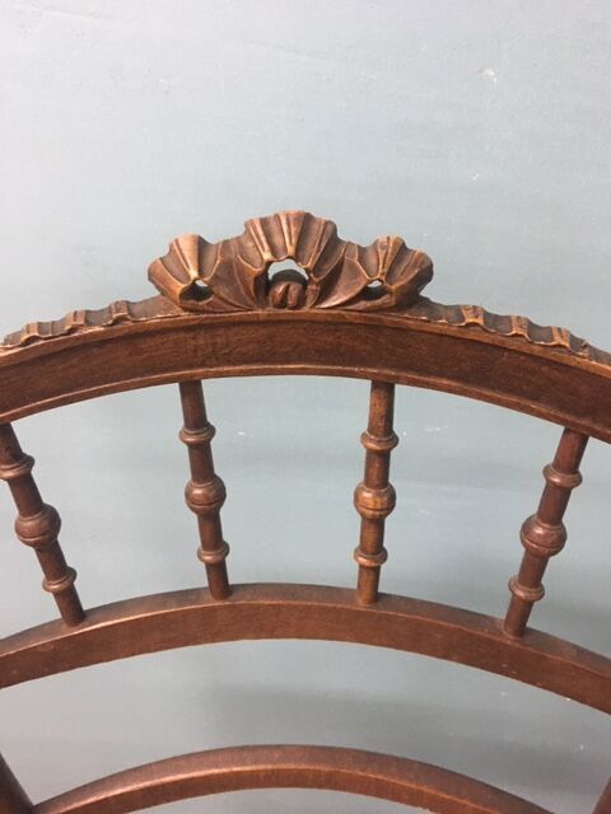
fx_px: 682
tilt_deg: -33.3
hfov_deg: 48.2
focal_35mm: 29
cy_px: 407
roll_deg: +2.7
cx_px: 306
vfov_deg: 61.7
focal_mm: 4.15
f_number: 2.2
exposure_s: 1/25
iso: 200
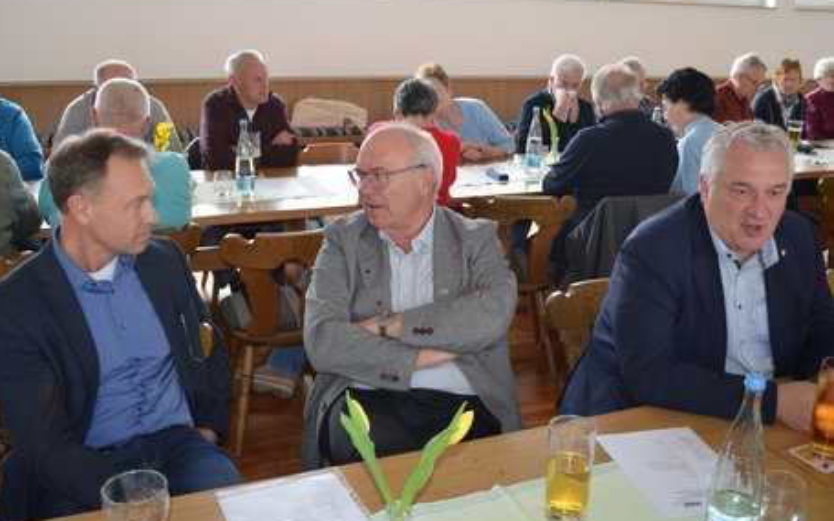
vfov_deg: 34.4
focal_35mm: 37
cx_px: 415
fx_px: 841
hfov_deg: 52.7
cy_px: 257
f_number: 4
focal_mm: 24
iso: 1000
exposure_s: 1/60
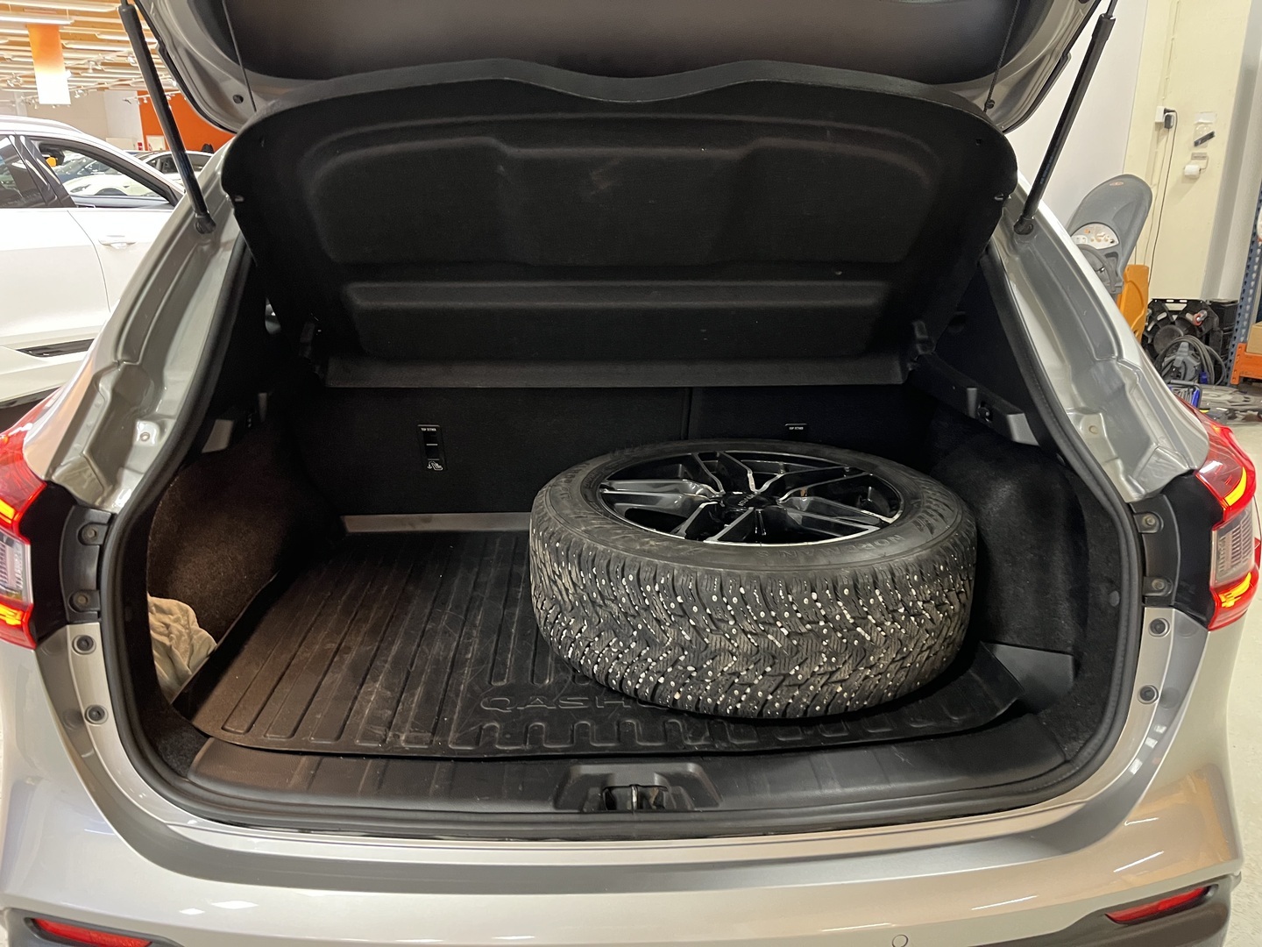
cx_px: 631
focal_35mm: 26
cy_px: 474
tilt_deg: -19.7
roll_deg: -0.4
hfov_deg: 67.3
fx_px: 948
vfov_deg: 53.1
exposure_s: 1/25
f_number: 1.6
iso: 500
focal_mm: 5.1
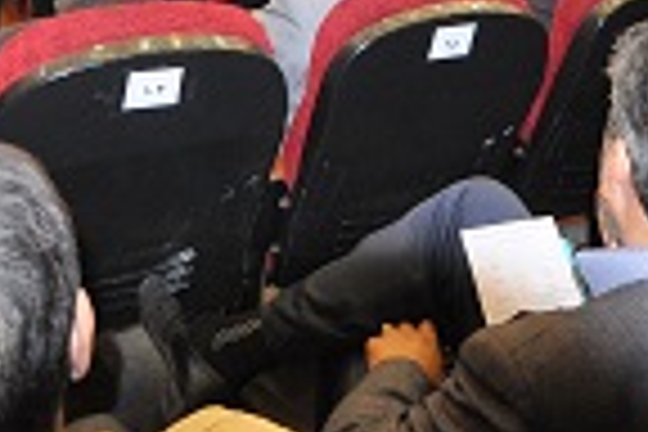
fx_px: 936
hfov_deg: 38.1
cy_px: -162
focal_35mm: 52
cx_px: 374
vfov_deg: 22.6
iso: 1600
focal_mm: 10
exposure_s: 1/60
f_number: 5
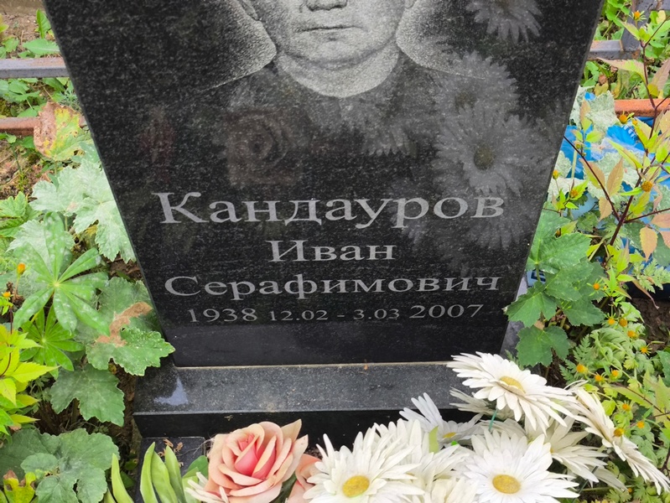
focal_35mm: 50
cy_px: 252
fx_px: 968
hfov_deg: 38.2
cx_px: 335
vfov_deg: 29.1
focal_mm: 4.71
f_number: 1.7
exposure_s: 1/120
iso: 64
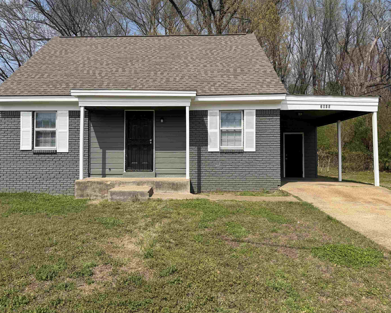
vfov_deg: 54.9
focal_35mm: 26
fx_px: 301
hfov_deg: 65.9
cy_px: 152
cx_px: 178
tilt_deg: +0.0
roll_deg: -1.0
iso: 80
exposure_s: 1/5714
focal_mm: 6.76
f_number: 1.78
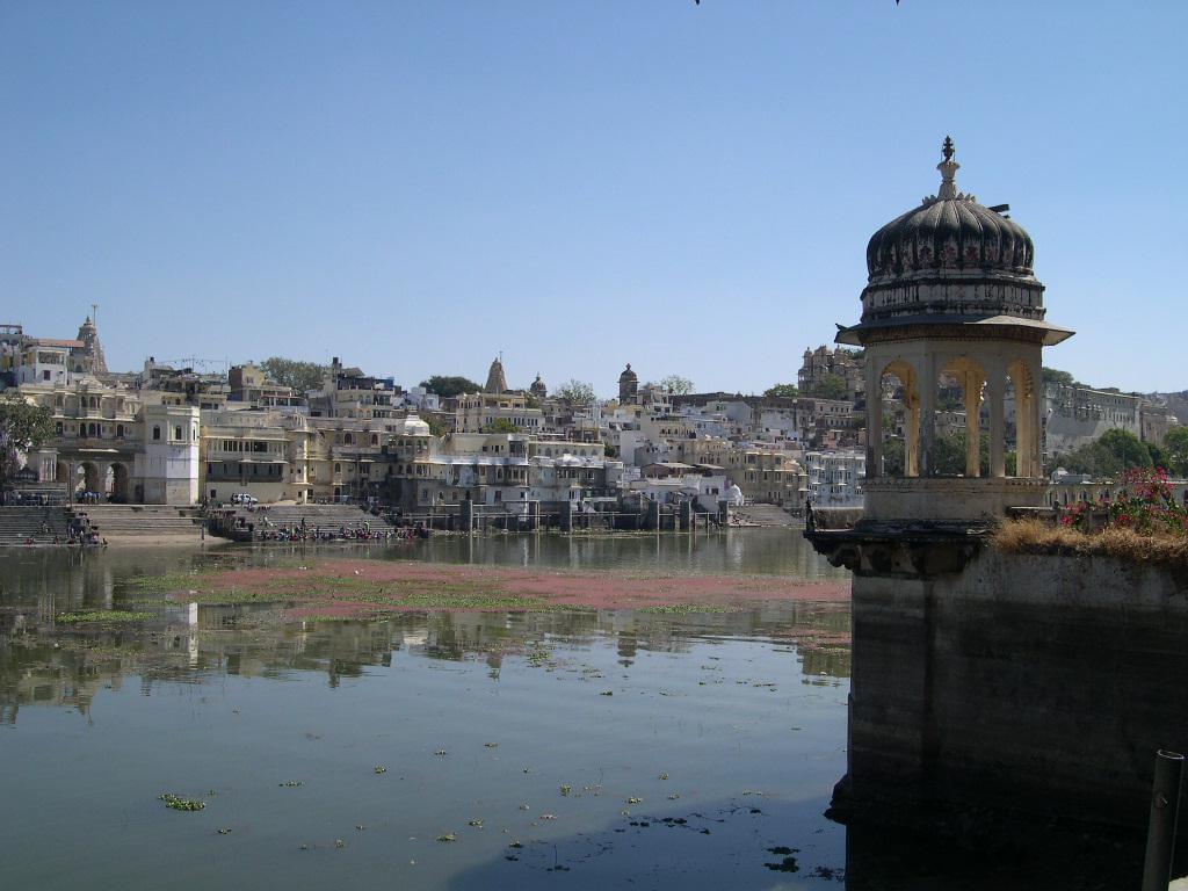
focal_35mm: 38
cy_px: 446
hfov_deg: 49.0
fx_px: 1304
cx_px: 594
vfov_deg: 37.7
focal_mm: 8
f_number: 7.6
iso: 100
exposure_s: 1/275
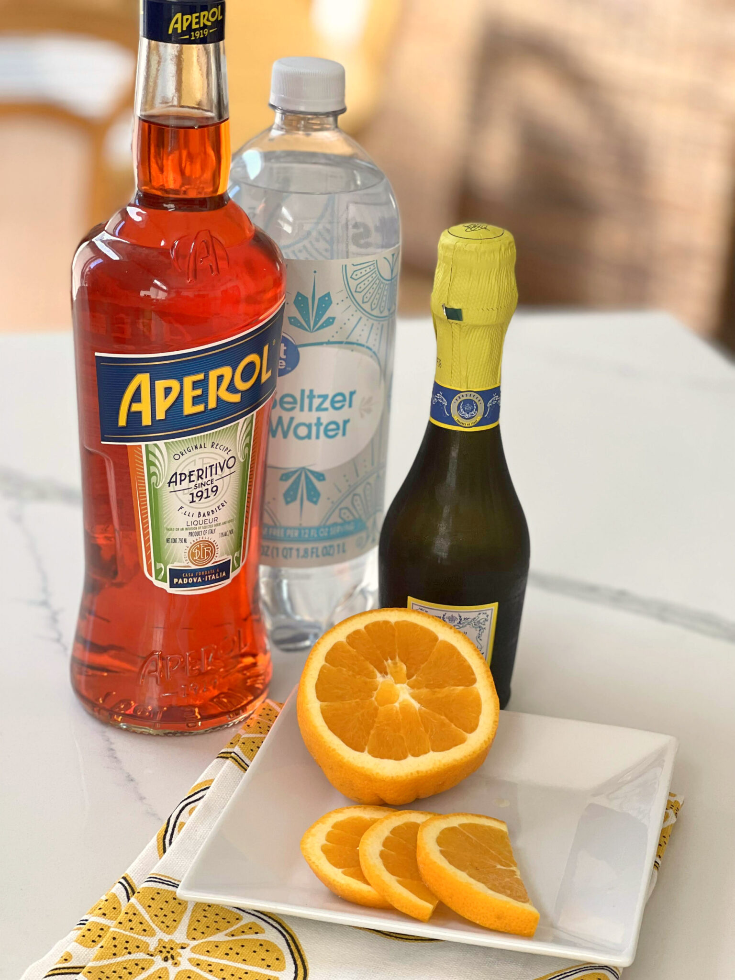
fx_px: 2180
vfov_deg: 25.3
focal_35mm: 77
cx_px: 368
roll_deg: -4.2
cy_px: 490
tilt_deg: -21.9
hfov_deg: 19.1
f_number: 2.8
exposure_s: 1/121
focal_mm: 9
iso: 64
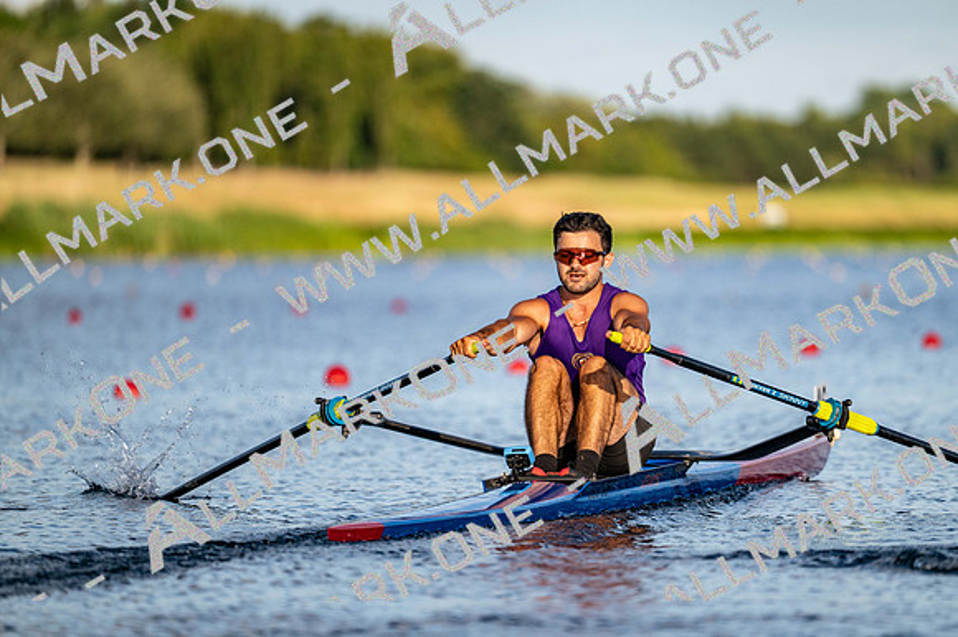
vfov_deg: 3.4
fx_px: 10640
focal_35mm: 400
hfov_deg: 5.2
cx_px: 479
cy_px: 318
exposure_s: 1/2500
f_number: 4.5
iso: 280
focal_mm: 400
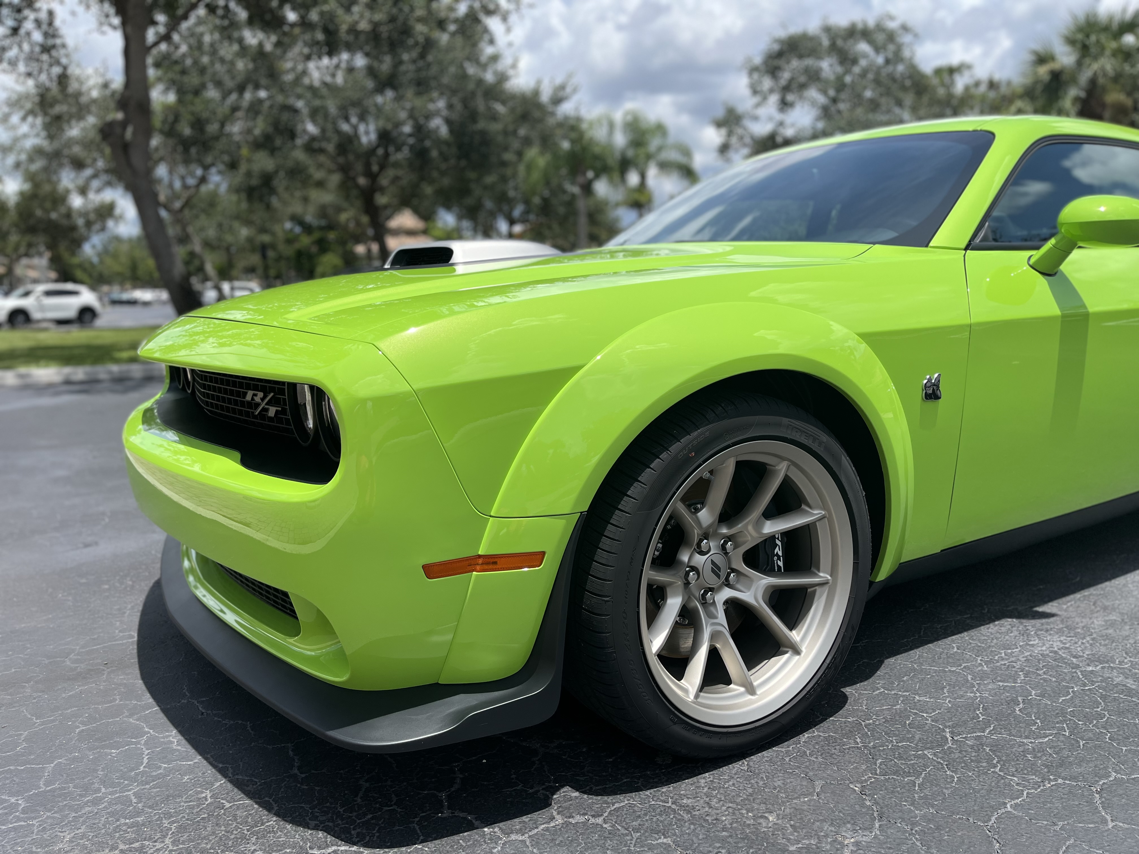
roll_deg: +1.5
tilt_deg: -9.5
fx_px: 856
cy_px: 427
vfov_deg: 53.1
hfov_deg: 67.3
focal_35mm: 26
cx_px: 570
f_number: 1.6
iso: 50
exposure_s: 1/4310
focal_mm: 5.1
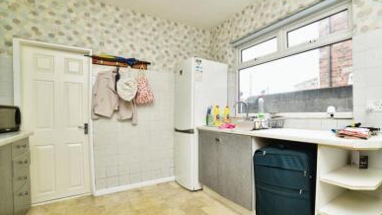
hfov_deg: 91.8
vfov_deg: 61.1
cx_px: 224
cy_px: 112
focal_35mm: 18
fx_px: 182
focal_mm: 14
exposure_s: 1/30
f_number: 8
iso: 100
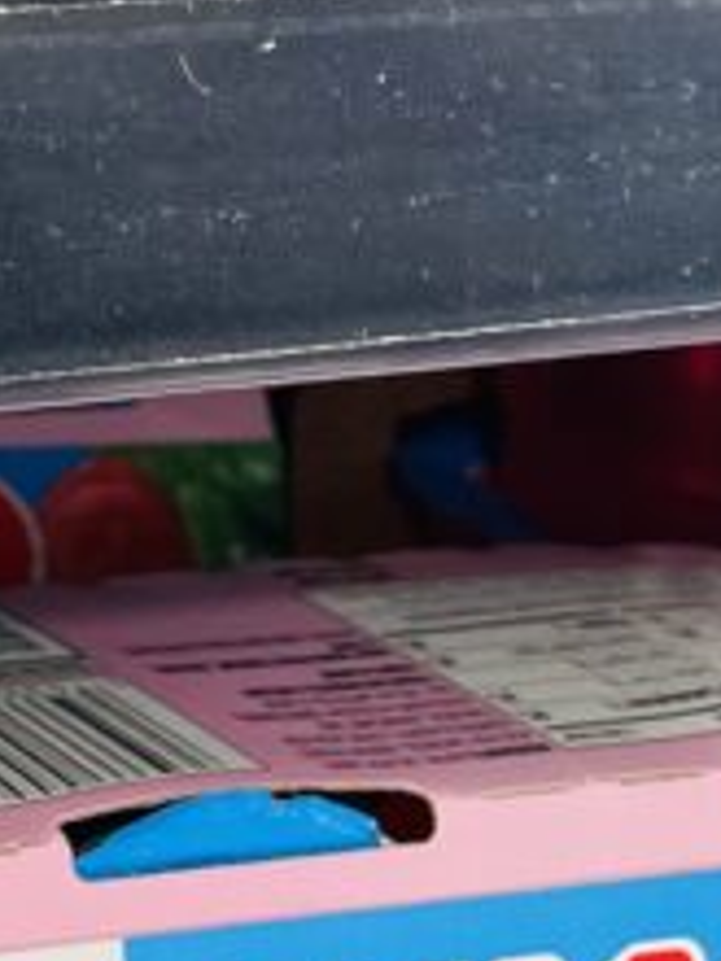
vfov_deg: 15.8
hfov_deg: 10.7
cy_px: -92
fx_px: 3360
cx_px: -918
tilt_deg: -9.1
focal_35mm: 121
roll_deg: -0.7
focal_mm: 4.2
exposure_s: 1/124
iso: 50
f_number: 1.6
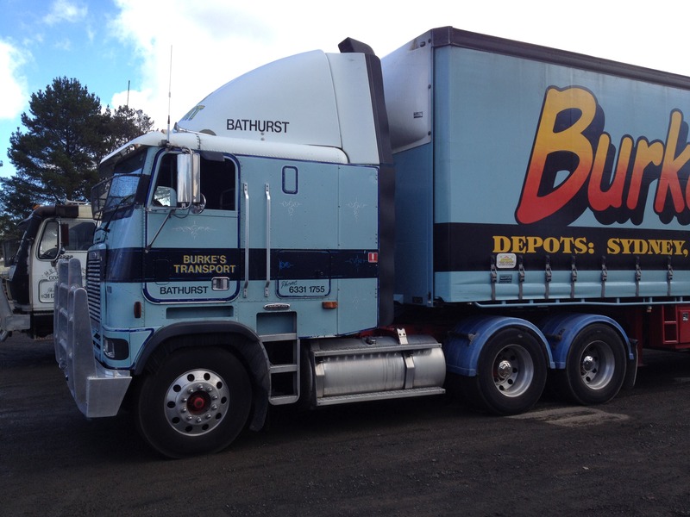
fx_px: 698
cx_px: 345
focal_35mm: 35
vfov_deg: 40.7
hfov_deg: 52.6
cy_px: 258
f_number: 2.4
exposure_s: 1/476
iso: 50
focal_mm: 4.28
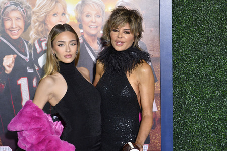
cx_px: 114
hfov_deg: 24.8
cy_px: 76
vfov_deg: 16.7
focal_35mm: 82
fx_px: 517
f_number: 6.3
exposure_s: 1/320
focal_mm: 82
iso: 2000
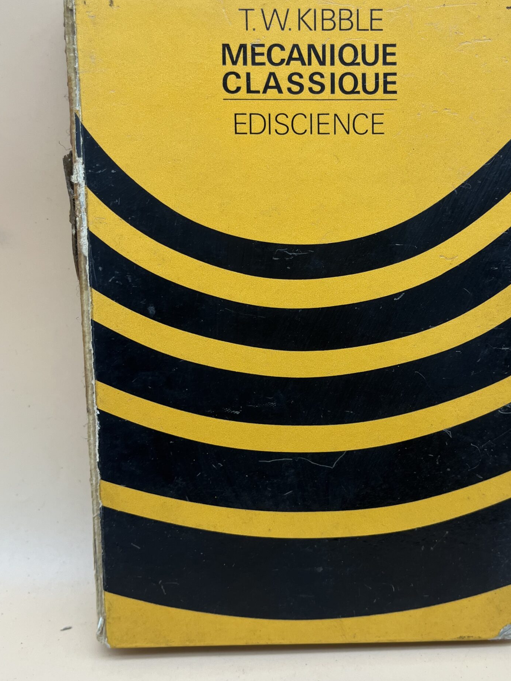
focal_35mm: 36
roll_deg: +0.1
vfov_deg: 51.3
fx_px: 708
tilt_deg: -19.2
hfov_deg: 39.4
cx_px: 316
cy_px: 306
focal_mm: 5.1
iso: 32
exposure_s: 1/122
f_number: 1.6
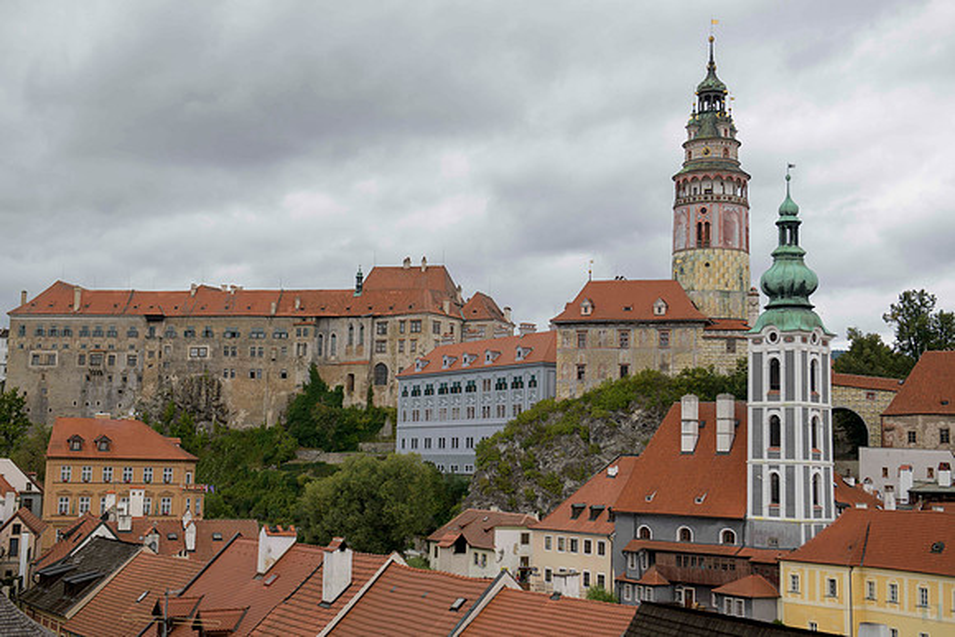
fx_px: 1317
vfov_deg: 27.2
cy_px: 318
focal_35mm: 50
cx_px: 478
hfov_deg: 39.8
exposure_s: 1/320
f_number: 5.6
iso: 64
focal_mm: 48
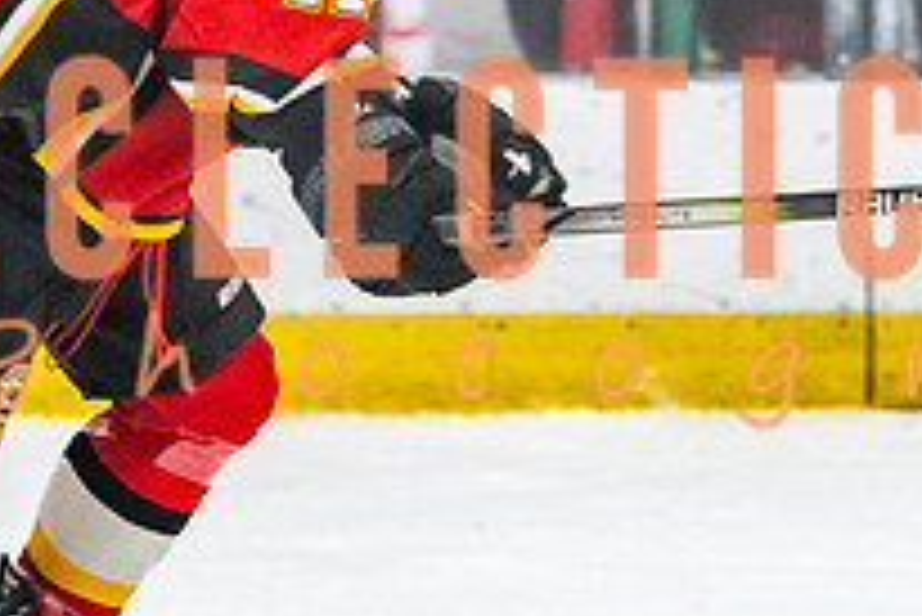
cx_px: 383
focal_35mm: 651
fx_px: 16684
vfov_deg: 2.1
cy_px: 144
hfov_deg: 3.2
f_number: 2.8
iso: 3200
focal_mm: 125
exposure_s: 1/800
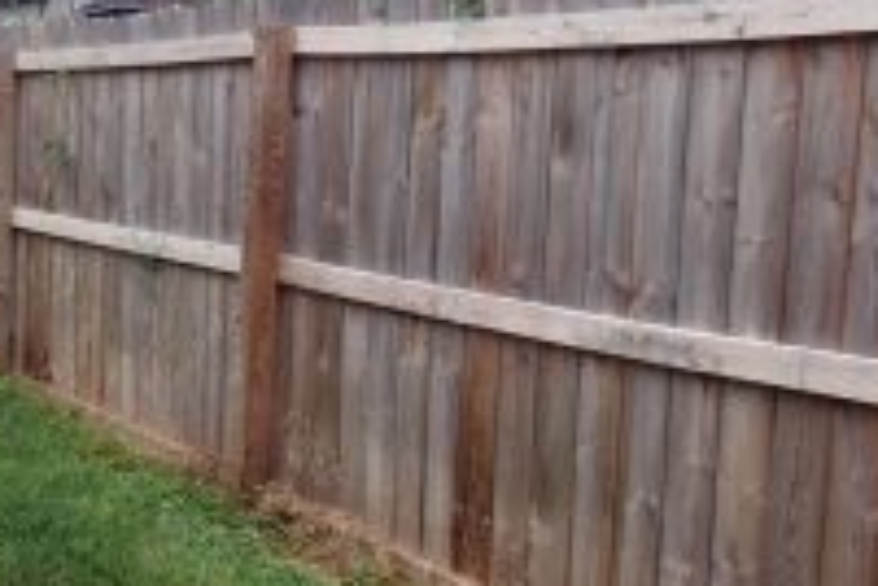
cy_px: 350
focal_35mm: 56
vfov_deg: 24.2
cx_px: -384
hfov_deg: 27.0
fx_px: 1366
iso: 100
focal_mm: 10
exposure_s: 1/200
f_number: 8
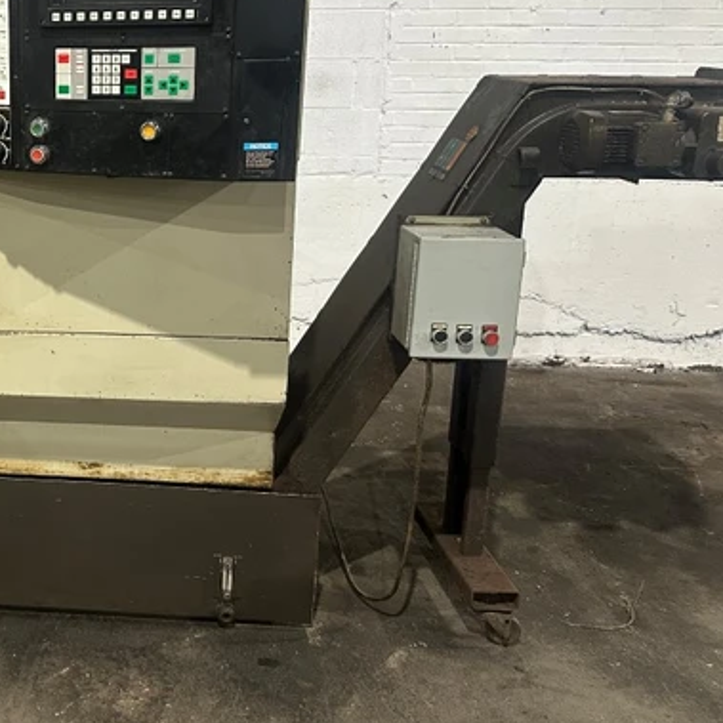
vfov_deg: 39.5
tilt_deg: -11.0
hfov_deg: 36.5
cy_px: 234
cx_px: 21
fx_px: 992
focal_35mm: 42
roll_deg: -0.1
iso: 320
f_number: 1.78
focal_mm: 6.86
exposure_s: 1/60
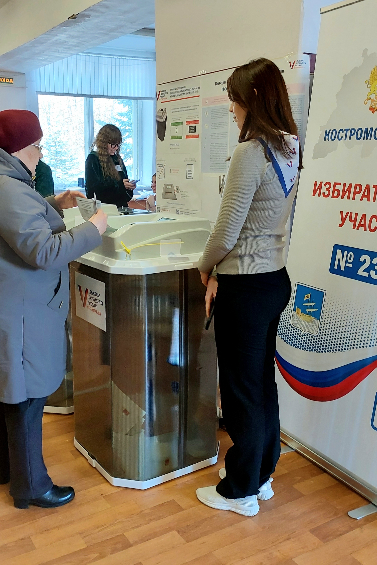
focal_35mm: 30
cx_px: 167
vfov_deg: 61.9
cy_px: 286
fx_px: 471
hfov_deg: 43.5
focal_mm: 5.32
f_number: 1.8
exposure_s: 1/50
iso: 160
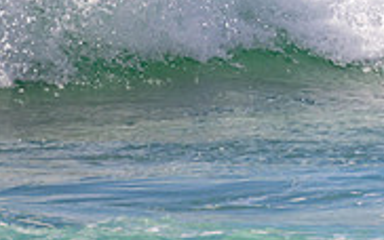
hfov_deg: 0.8
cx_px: 591
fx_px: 27268
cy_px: -142
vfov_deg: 0.5
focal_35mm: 2604
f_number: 11
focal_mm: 800
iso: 1000
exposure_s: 1/2000
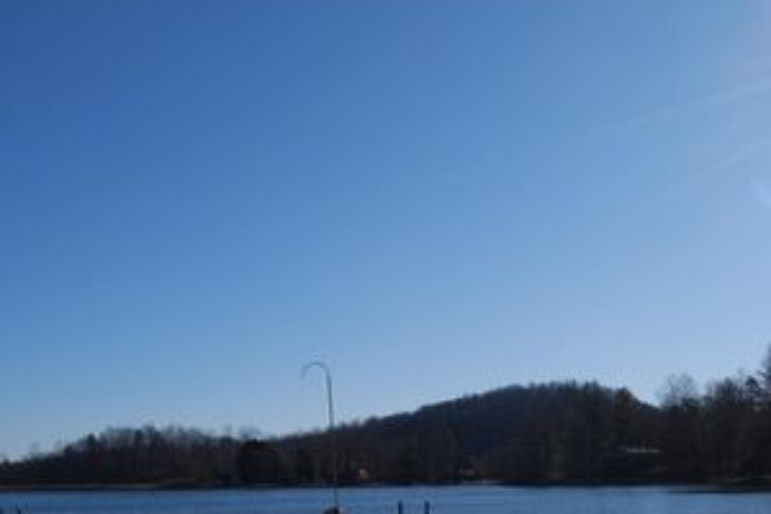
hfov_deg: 39.2
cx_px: 509
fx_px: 1071
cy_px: 410
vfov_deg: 26.5
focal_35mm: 50
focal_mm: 20
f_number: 10
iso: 100
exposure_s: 1/400
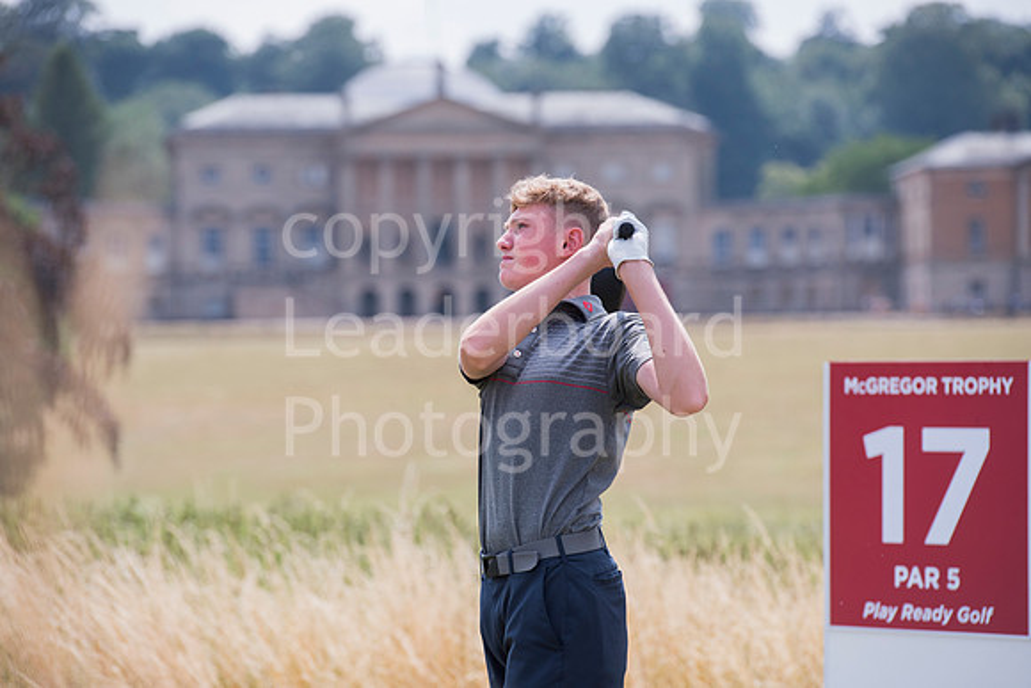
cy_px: 344
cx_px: 516
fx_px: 5729
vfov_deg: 6.9
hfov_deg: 10.3
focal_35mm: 200
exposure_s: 1/1600
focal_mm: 200
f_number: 5.6
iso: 400
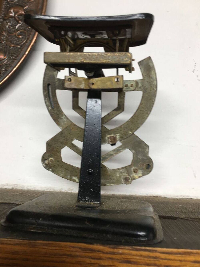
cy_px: 134
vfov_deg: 61.7
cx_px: 100
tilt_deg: +5.7
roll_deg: -3.1
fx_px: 223
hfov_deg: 48.2
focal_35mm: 29
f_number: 2.2
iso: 100
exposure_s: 1/33
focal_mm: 4.15
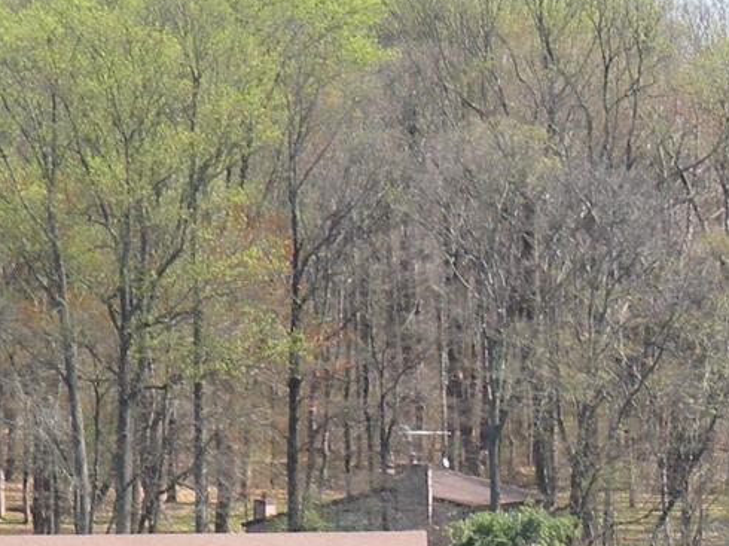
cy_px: 728
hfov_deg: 5.0
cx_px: 1177
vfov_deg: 3.8
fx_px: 8188
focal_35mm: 389
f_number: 5.6
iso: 64
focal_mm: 16.4
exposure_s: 1/164
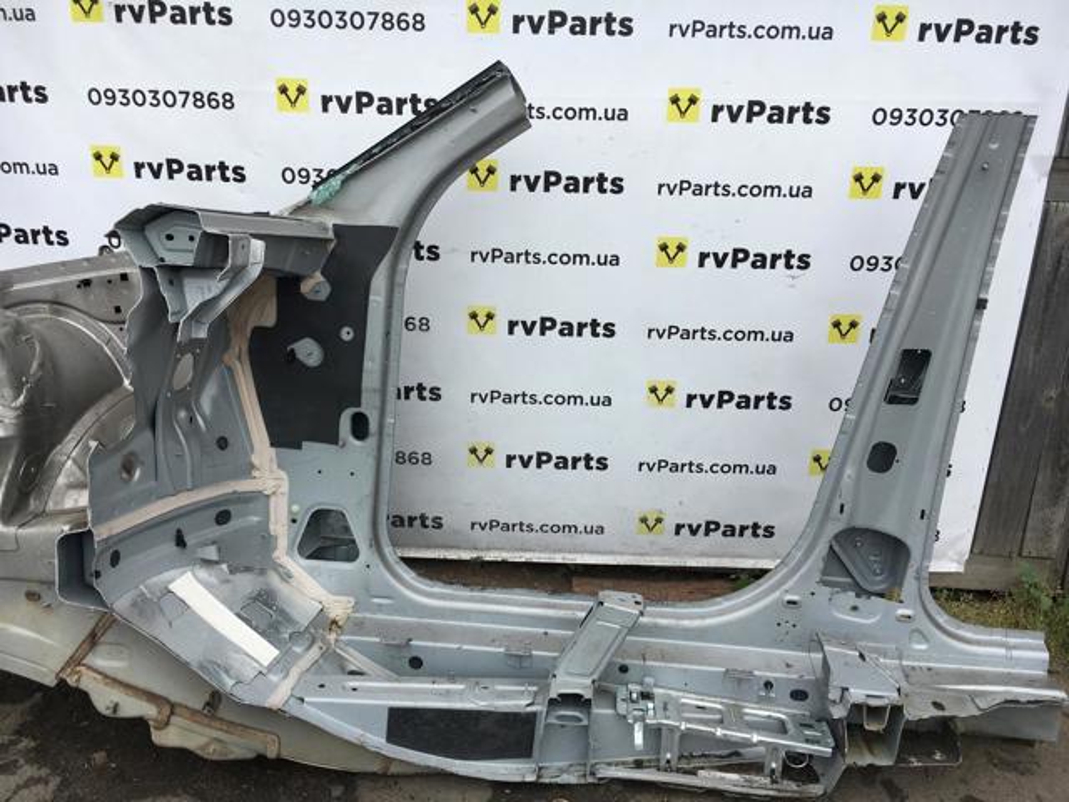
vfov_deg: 48.2
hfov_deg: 61.7
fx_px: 896
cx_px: 534
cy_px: 401
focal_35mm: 29
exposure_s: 1/725
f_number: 2.2
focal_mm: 4.15
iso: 25
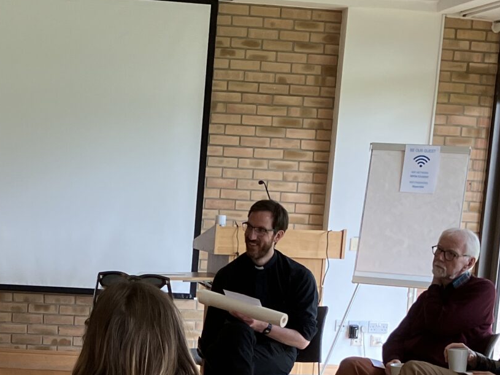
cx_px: 119
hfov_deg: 22.0
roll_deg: -3.7
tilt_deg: -10.0
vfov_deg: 16.3
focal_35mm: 88
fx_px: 1271
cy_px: 408
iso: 80
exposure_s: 1/100
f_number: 1.8
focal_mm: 3.99
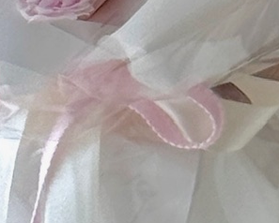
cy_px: -146
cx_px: 71
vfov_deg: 4.8
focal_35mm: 323
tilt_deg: -20.5
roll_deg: +2.0
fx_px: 2669
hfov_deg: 6.0
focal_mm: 6.76
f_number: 1.78
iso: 64
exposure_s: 1/377
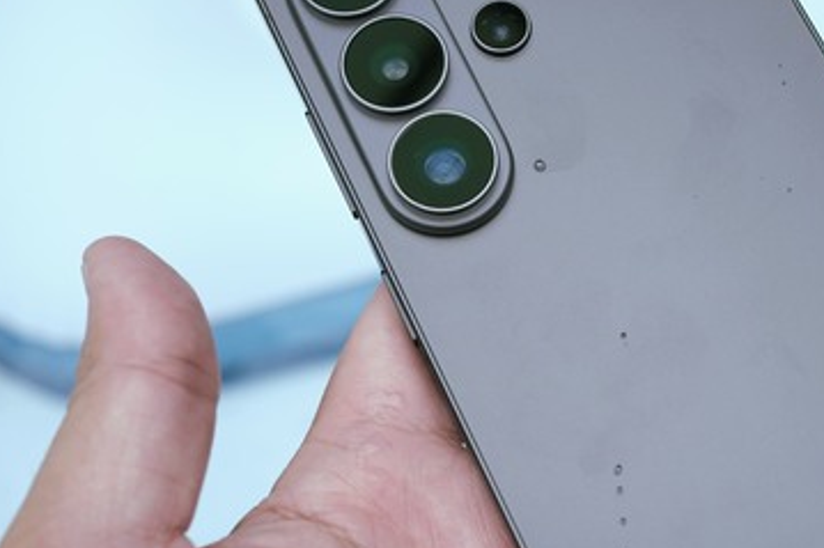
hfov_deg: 26.5
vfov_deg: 17.9
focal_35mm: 76
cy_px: 312
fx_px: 1739
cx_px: 535
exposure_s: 1/500
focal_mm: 35
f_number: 5.6
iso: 400
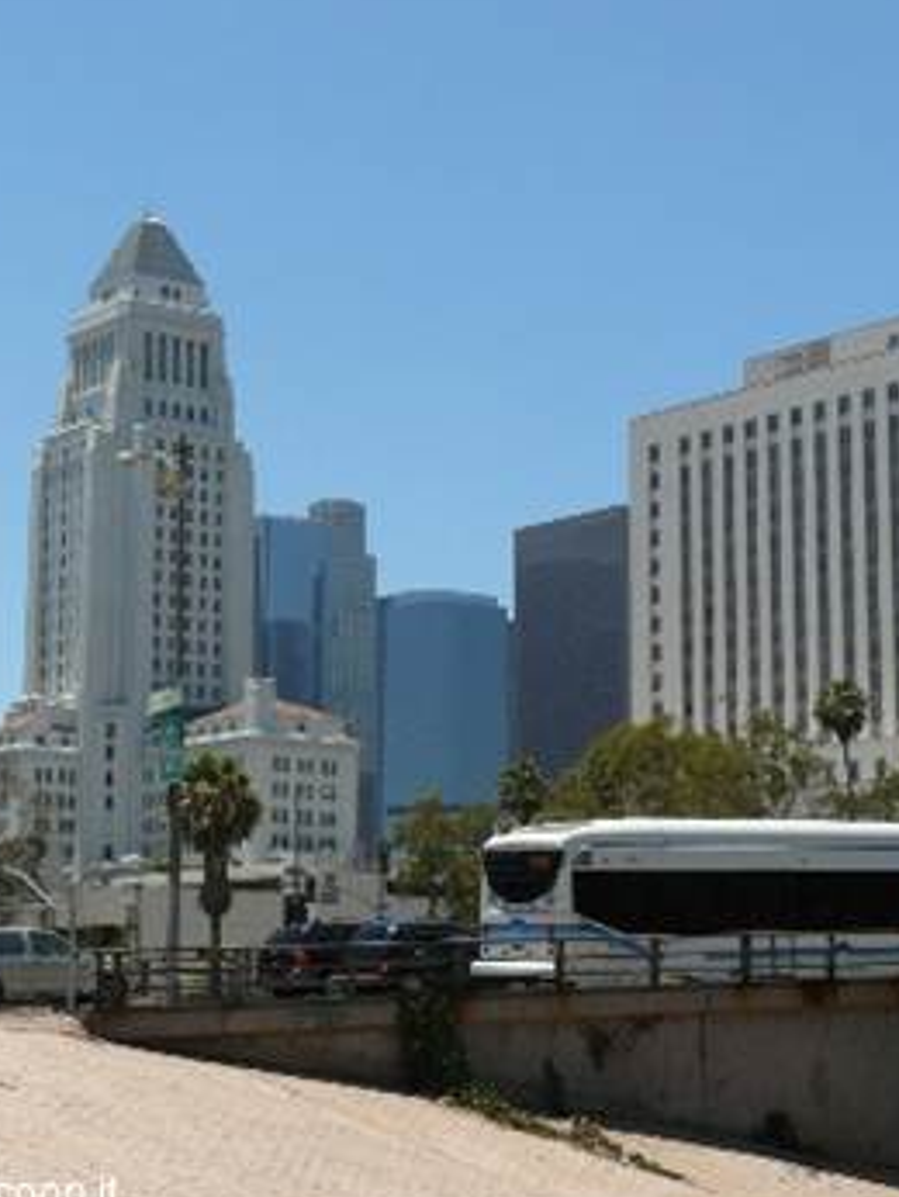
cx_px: 332
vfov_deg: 24.7
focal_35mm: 79
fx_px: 2732
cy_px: 595
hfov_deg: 18.7
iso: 100
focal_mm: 9.5
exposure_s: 1/400
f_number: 5.6
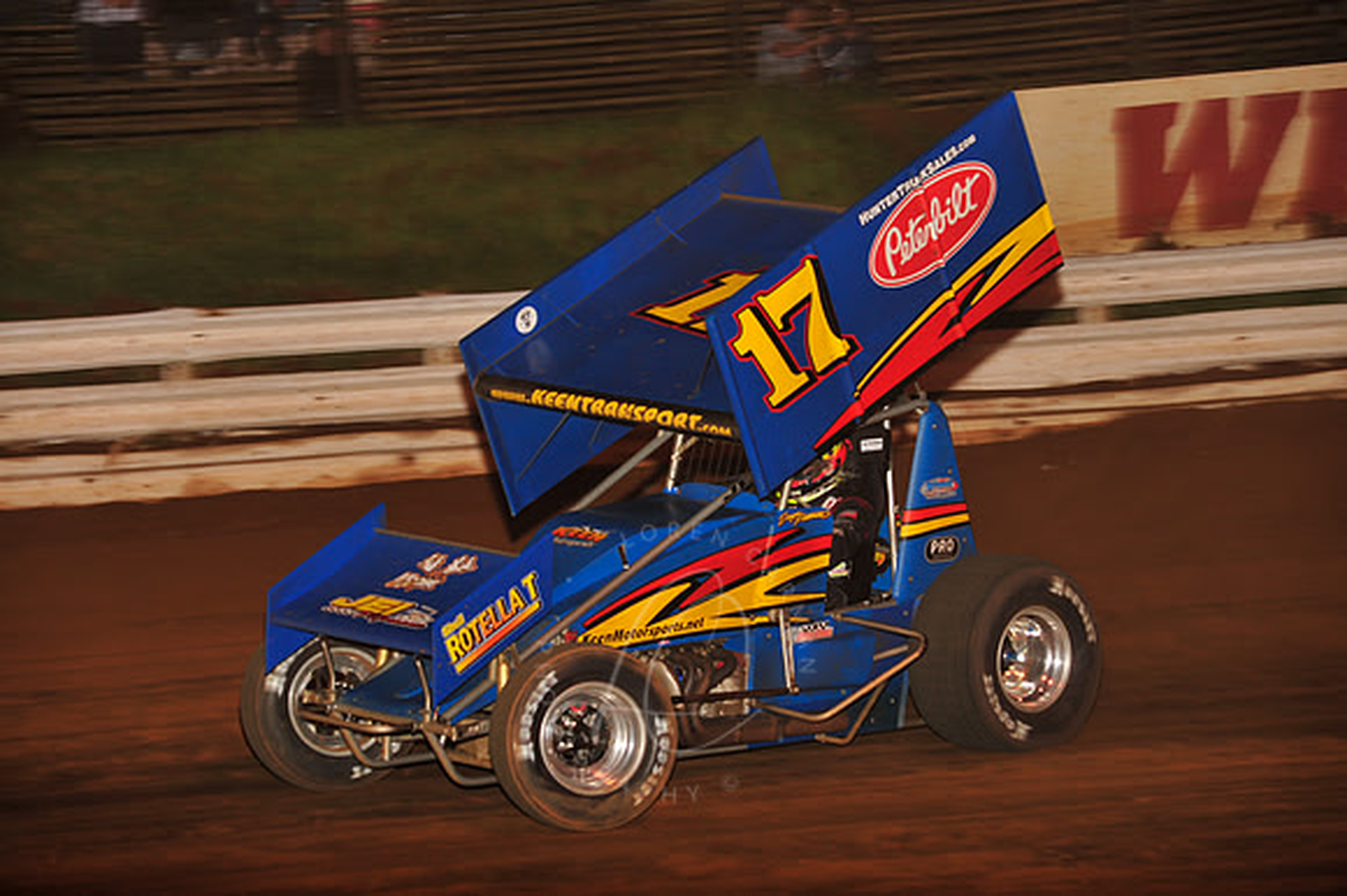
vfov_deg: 9.5
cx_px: 674
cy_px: 448
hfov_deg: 14.2
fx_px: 5422
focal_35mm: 145
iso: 800
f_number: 6.3
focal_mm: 145
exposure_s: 1/320
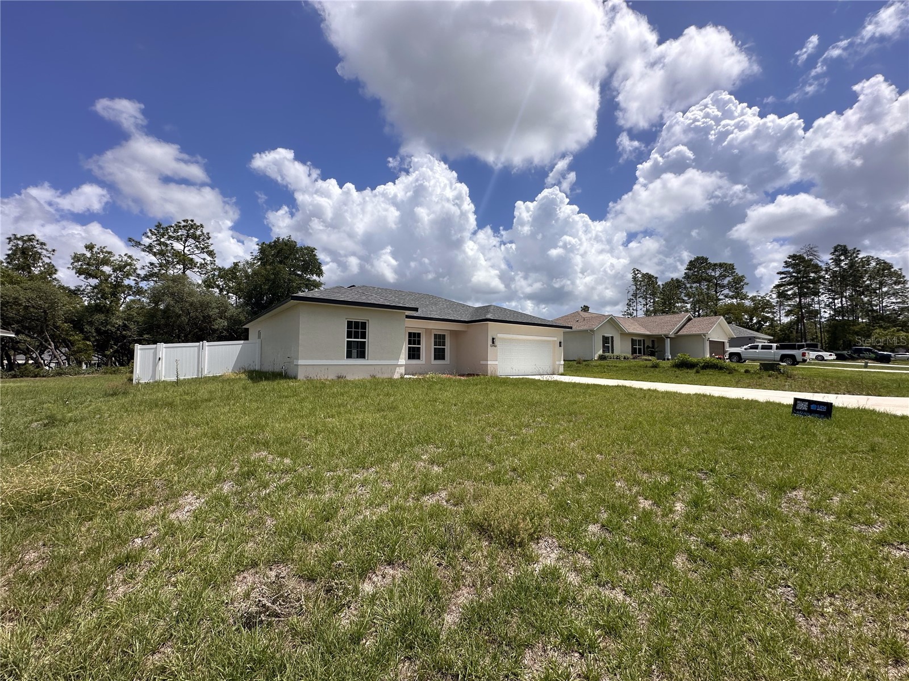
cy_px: 340
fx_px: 368
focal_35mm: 14
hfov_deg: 102.1
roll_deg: -0.8
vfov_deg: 85.7
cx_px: 454
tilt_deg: +2.9
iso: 50
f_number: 2.2
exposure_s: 1/3610
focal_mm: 2.22
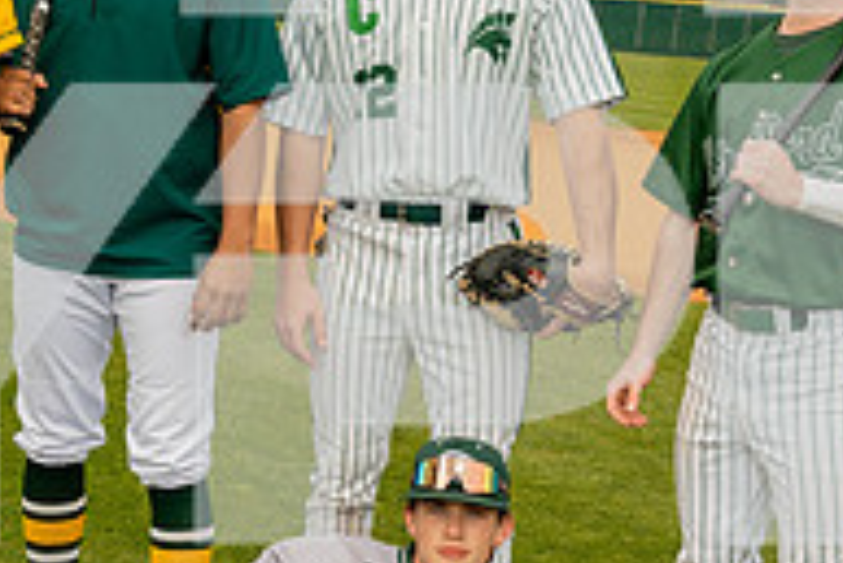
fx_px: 2109
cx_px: 109
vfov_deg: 15.2
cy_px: 316
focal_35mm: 90
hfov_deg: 22.1
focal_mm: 30
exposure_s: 1/250
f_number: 4.5
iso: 250
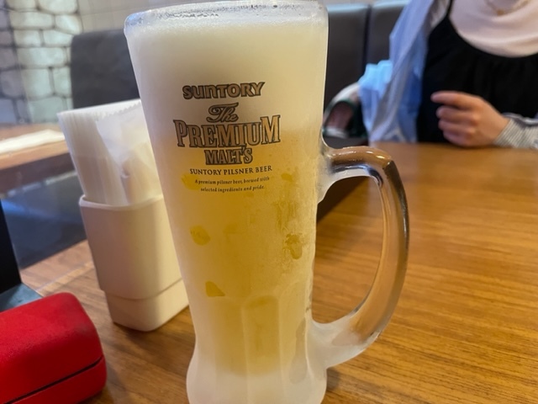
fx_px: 404
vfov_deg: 53.1
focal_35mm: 26
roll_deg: +3.9
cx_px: 269
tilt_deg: -20.2
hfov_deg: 67.3
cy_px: 202
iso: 400
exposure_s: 1/50
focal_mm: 4.2
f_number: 1.6
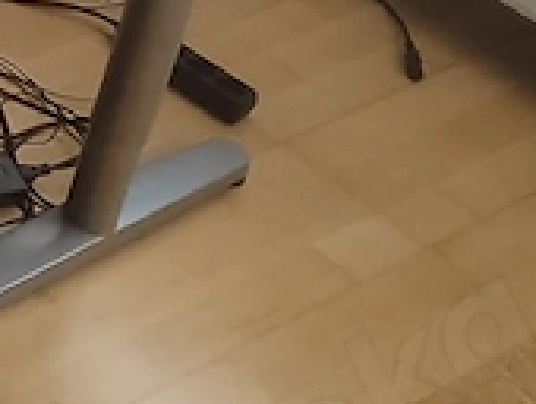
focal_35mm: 88
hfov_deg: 15.5
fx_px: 1365
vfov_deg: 14.3
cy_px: -385
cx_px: -656
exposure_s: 1/120
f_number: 2.2
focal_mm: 1.6
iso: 58
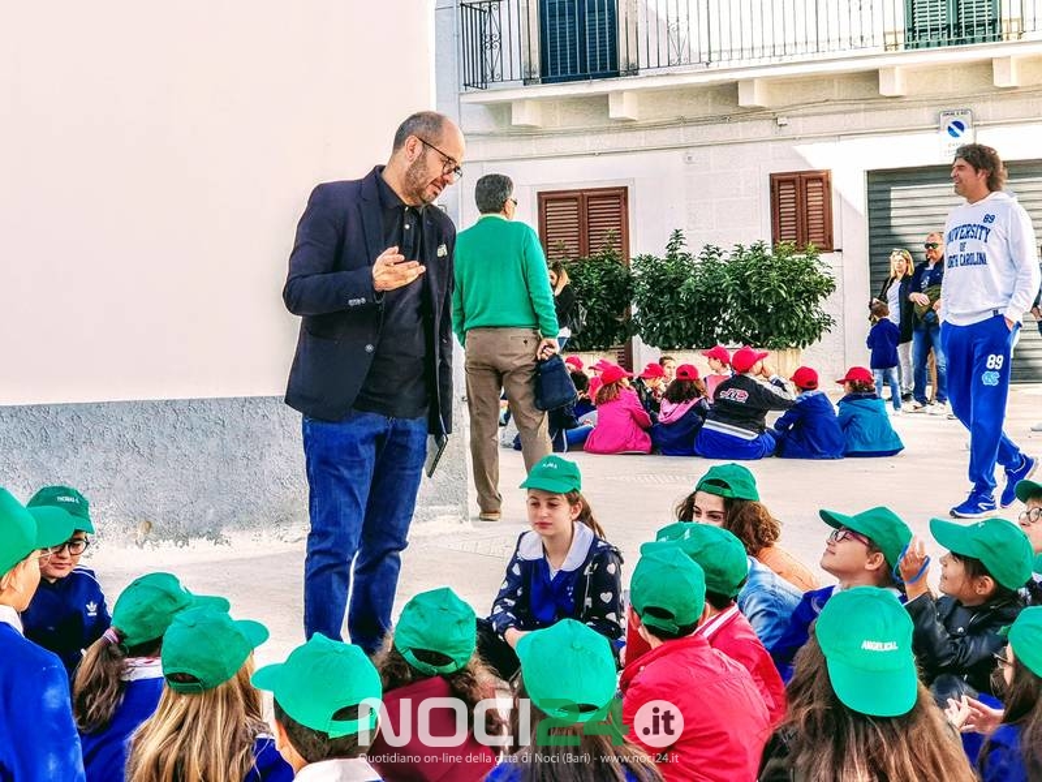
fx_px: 1565
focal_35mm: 52
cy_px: 391
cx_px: 521
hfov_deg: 36.8
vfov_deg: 28.0
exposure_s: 1/389
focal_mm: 6
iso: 32
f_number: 2.4
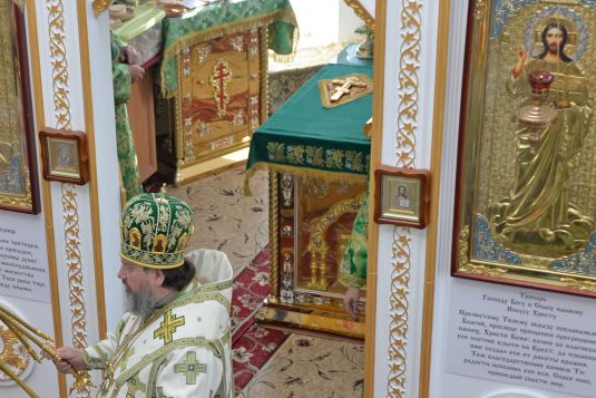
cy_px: 503
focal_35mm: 101
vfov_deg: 13.1
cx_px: 23
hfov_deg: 19.7
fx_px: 1672
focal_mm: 36
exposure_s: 1/80
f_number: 4.5
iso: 400
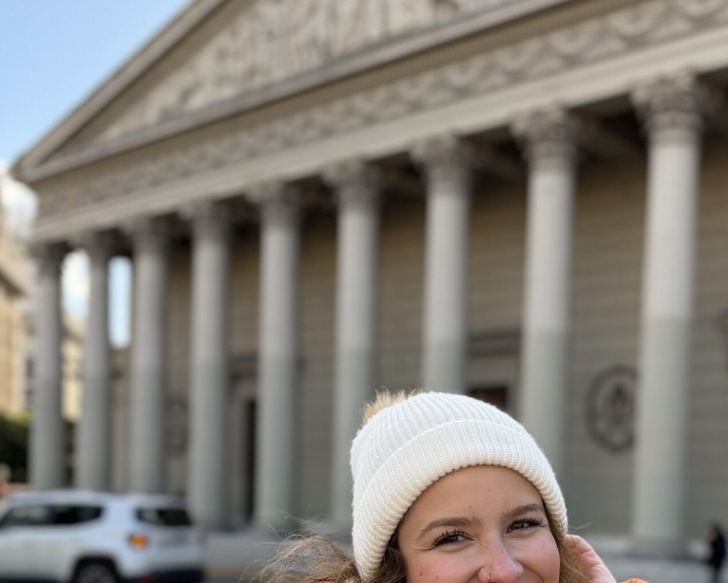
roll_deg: -2.3
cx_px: 544
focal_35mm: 47
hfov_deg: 38.5
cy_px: 552
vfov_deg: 30.3
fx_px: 1013
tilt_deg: -1.8
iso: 100
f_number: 1.78
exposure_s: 1/849
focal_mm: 6.76
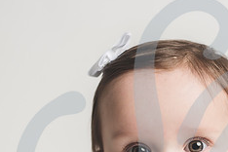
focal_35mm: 124
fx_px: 785
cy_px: 178
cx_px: 170
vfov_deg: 10.9
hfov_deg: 16.4
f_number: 2.8
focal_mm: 50
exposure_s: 1/250
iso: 100
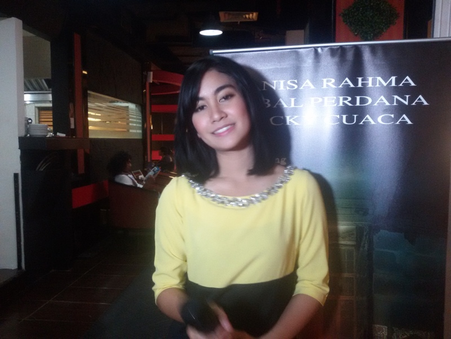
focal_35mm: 31
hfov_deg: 58.4
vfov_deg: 45.4
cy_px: 170
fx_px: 404
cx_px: 226
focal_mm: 2.93
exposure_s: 1/17
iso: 320
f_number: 2.4
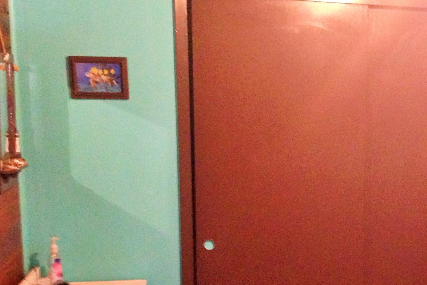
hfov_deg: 28.7
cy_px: 215
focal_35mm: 67
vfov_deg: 20.2
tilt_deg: -10.1
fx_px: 795
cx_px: 398
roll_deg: -0.8
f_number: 2.4
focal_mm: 4.12
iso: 640
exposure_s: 1/15
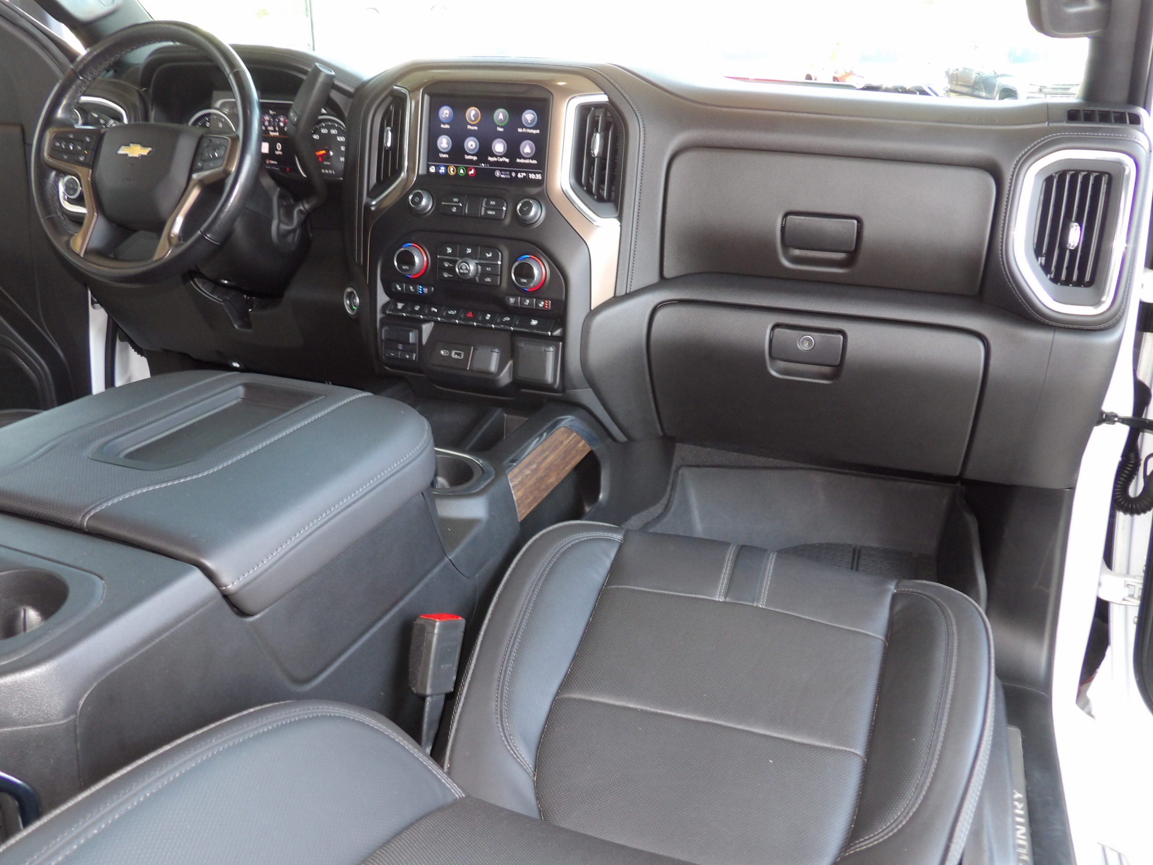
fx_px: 933
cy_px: 432
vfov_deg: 49.7
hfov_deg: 63.4
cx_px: 576
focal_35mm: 28
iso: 200
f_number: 3.4
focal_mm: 5
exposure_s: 1/33
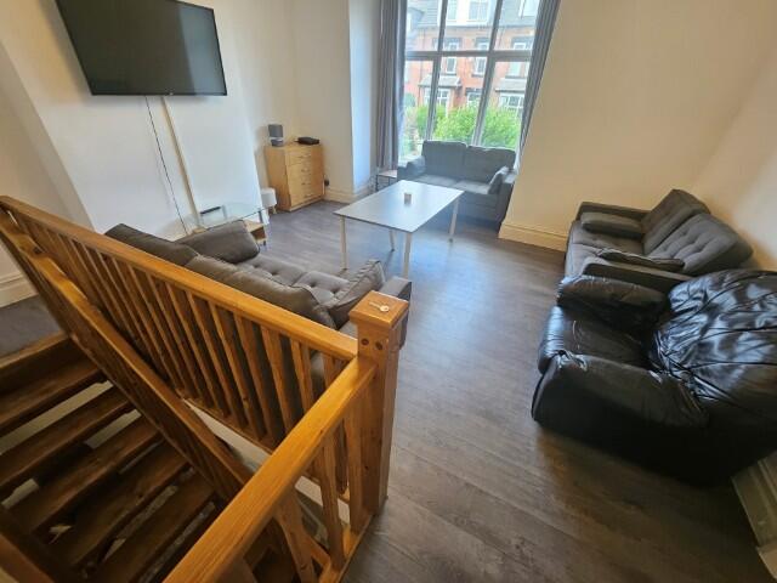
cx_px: 388
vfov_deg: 89.9
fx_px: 292
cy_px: 292
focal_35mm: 13
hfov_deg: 106.2
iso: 160
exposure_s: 1/50
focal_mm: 1.7
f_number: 2.2
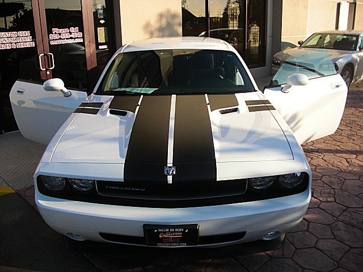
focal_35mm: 36
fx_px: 378
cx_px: 182
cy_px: 136
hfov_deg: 51.4
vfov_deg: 39.7
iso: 50
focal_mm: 6.3
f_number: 2.8
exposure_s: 1/640
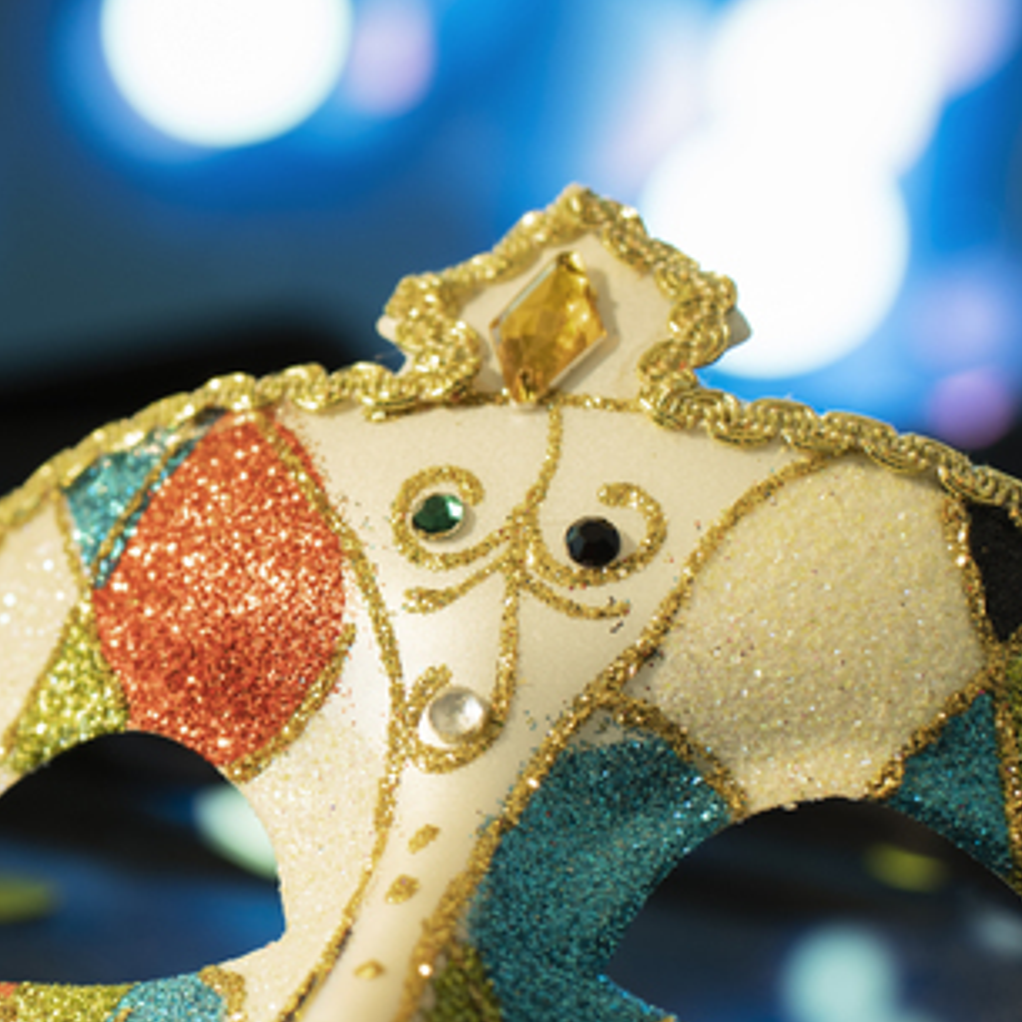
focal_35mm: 144
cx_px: -238
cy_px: 548
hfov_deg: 11.8
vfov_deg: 12.1
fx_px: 4810
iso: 100
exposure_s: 1/3.33
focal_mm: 50
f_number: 2
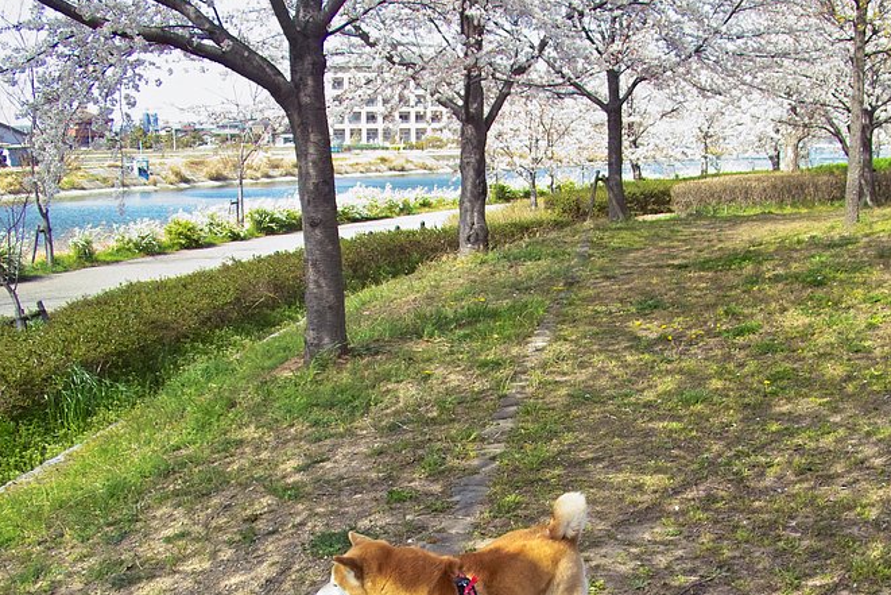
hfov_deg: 40.6
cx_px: 593
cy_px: 387
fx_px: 1188
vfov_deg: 27.9
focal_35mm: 48
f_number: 5.6
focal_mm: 18
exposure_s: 1/90
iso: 200
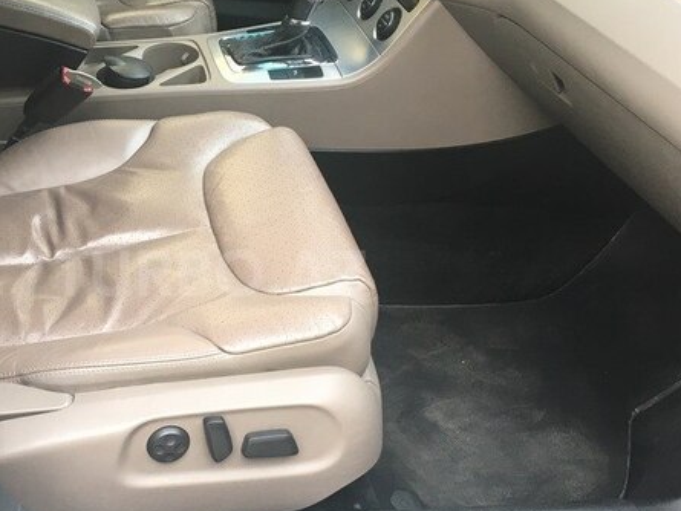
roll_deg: -12.1
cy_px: 273
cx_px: 210
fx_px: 846
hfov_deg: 43.0
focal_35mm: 43
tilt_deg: -39.1
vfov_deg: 33.6
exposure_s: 1/30
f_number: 2.2
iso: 32
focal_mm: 4.15
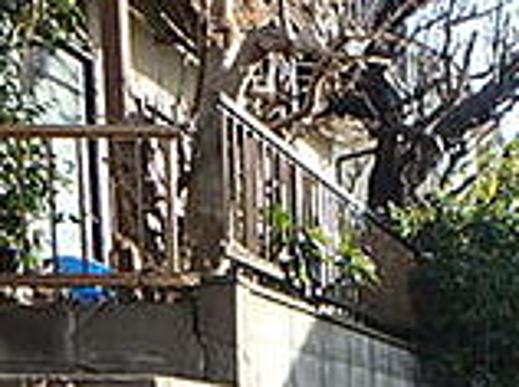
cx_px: 792
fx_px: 1198
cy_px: 610
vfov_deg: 16.5
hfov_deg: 20.6
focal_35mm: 80
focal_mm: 3.7
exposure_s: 1/320
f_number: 3.5
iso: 125
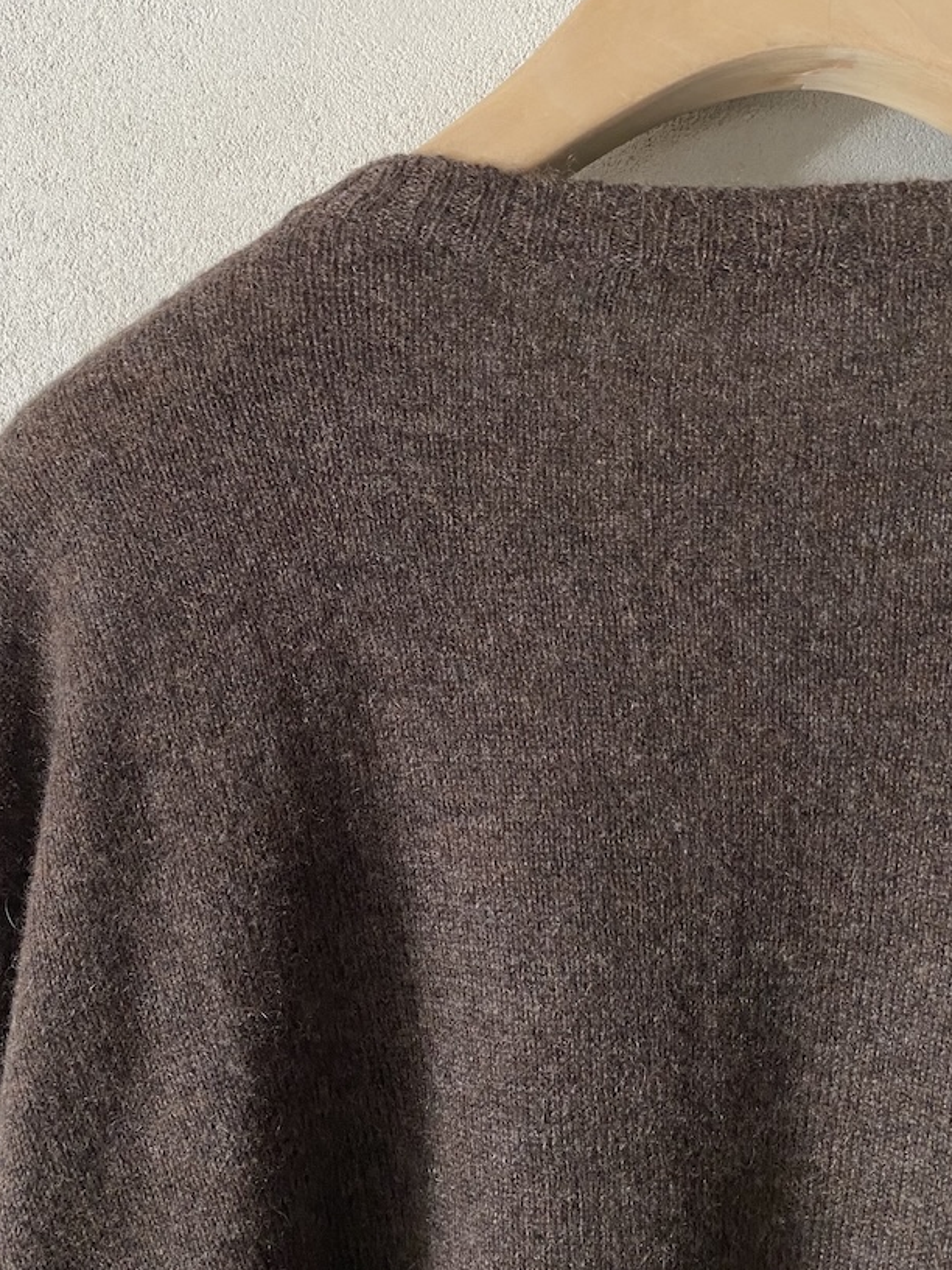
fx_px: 1247
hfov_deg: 41.5
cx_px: 355
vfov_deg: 54.0
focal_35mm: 34
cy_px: 650
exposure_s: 1/60
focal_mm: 4.25
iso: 160
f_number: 1.8
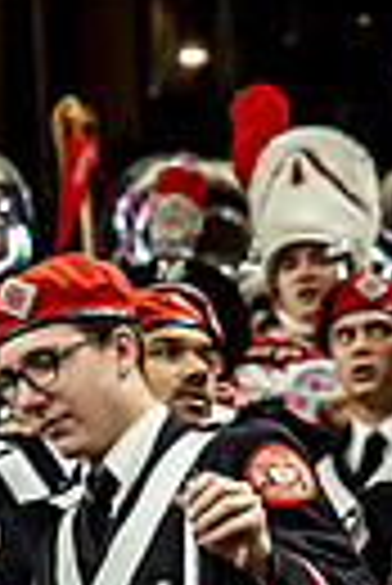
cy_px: 488
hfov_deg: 3.7
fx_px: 6027
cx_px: -442
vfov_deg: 5.6
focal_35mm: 370
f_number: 3.5
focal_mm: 40
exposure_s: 1/320
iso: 2000
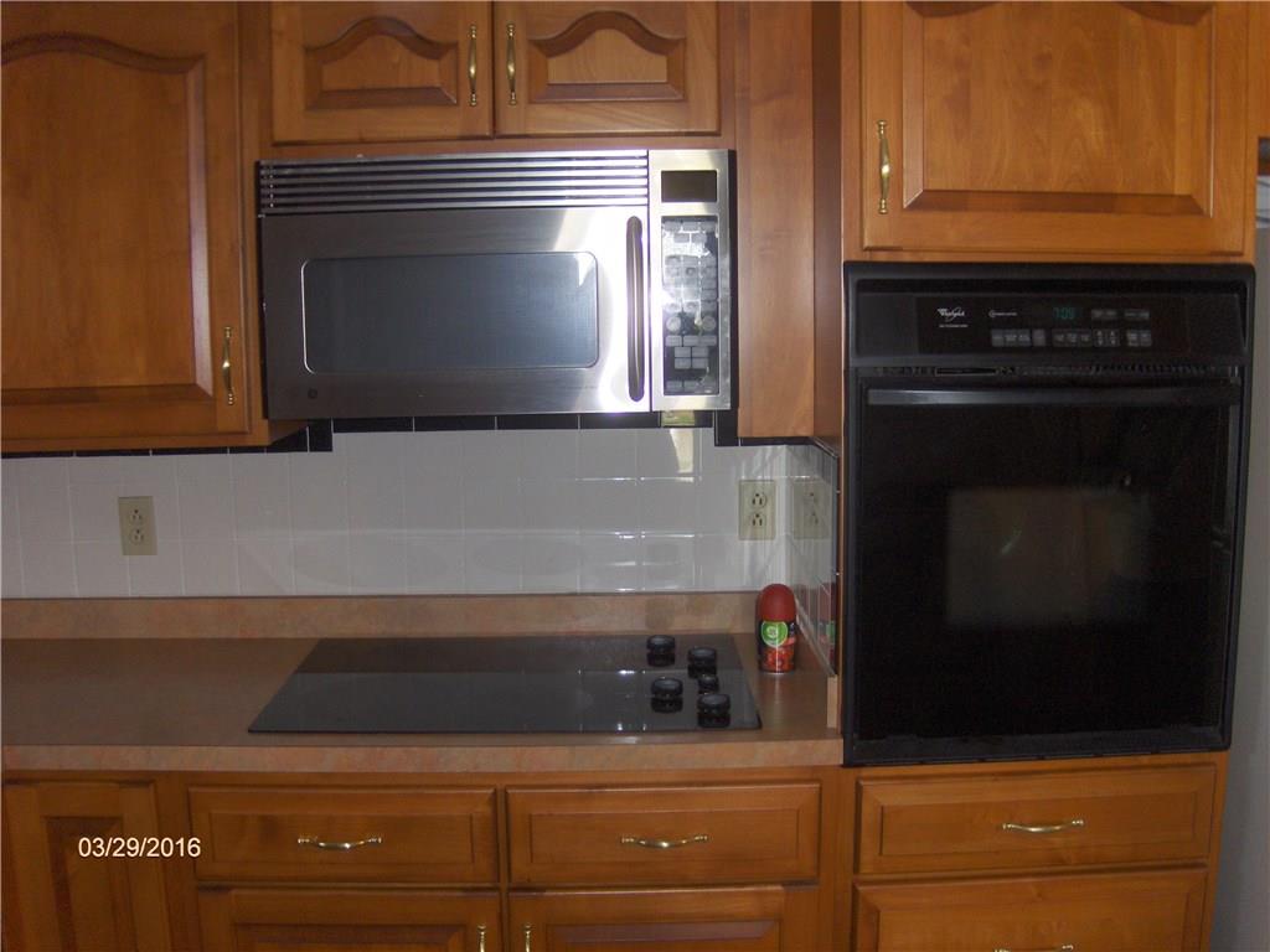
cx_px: 635
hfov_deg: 52.6
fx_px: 1284
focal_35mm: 35
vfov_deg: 40.7
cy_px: 476
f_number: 2.8
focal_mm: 7.5
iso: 100
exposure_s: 1/60
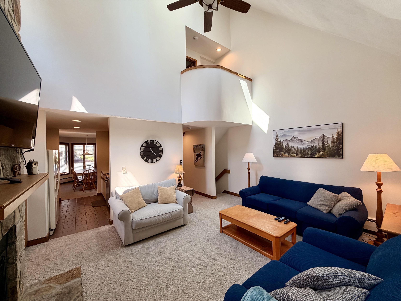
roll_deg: +1.2
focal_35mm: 14
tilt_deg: -1.4
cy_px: 150
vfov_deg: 85.7
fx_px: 162
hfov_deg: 102.1
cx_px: 200
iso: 80
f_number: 2.2
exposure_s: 1/120
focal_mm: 2.22
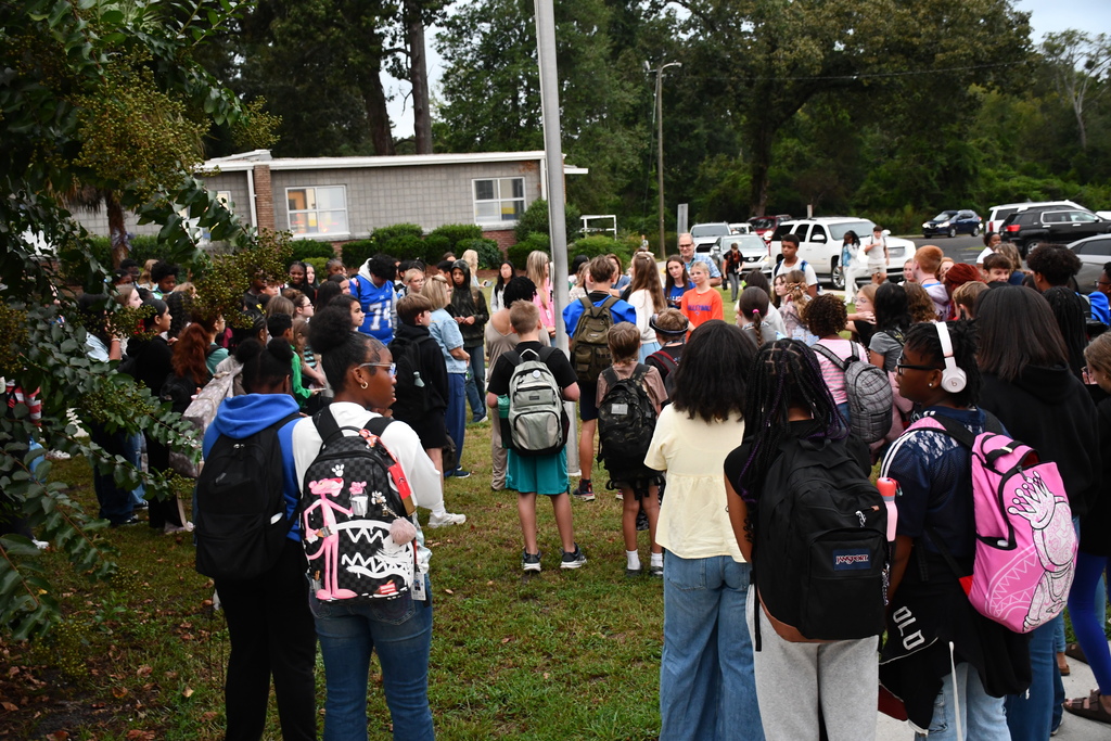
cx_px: 556
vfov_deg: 33.4
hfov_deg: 48.5
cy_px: 370
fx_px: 1235
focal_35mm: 40
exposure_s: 1/125
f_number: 4
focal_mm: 27
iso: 1600
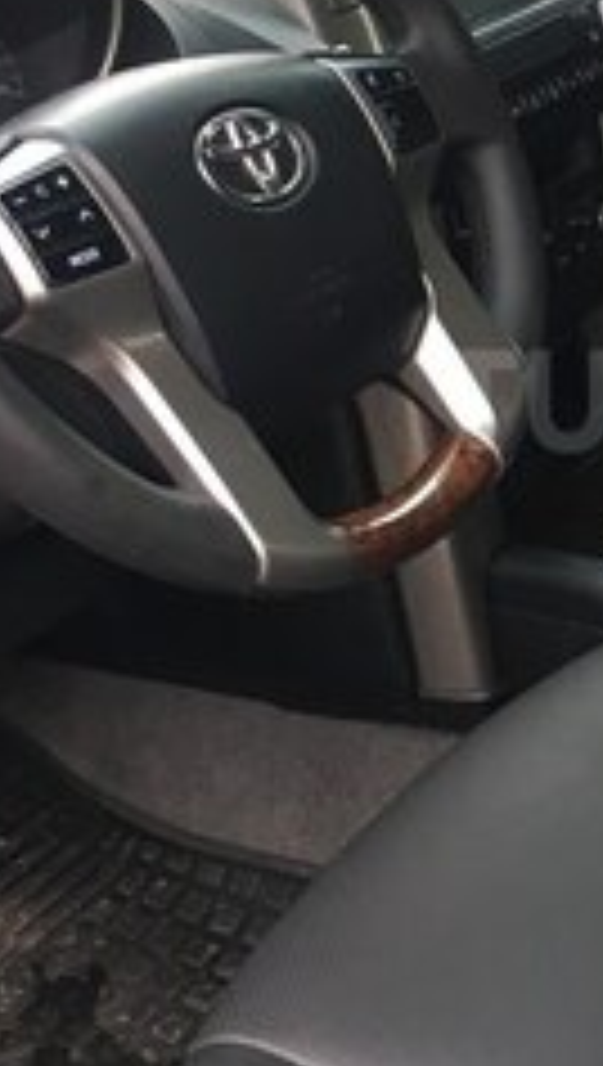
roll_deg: +5.9
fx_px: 1869
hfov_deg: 17.2
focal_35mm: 66
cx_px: 788
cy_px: 400
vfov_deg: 31.7
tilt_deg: -25.3
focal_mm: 4.15
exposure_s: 1/33
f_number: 2.2
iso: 64
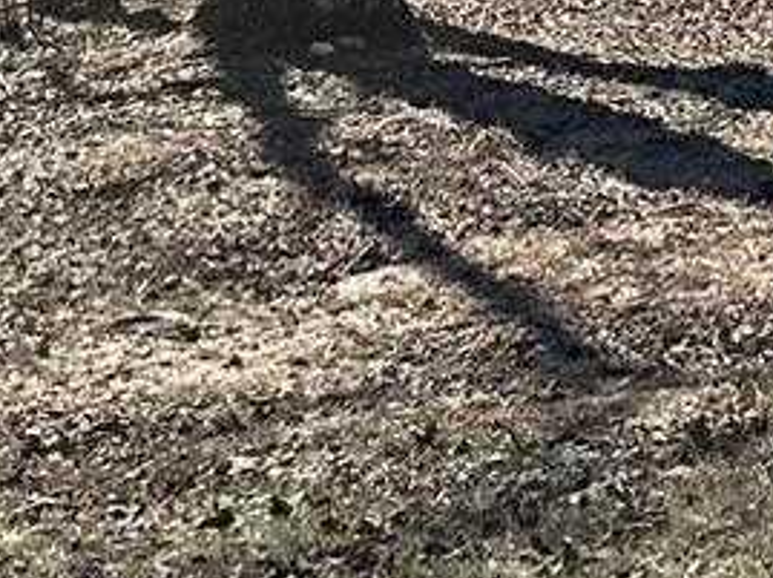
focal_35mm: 183
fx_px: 4081
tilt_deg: -4.0
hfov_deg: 10.4
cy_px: -664
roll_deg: +0.6
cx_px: 1184
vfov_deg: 7.7
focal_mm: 6.86
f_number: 1.78
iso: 80
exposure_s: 1/3356
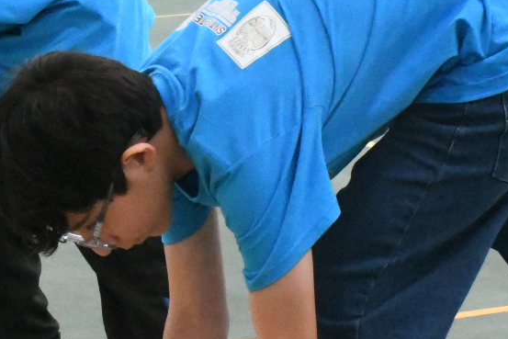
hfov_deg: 9.7
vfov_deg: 6.5
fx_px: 2978
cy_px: 89
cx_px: 96
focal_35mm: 211
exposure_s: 1/200
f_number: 18
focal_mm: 48
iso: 20000
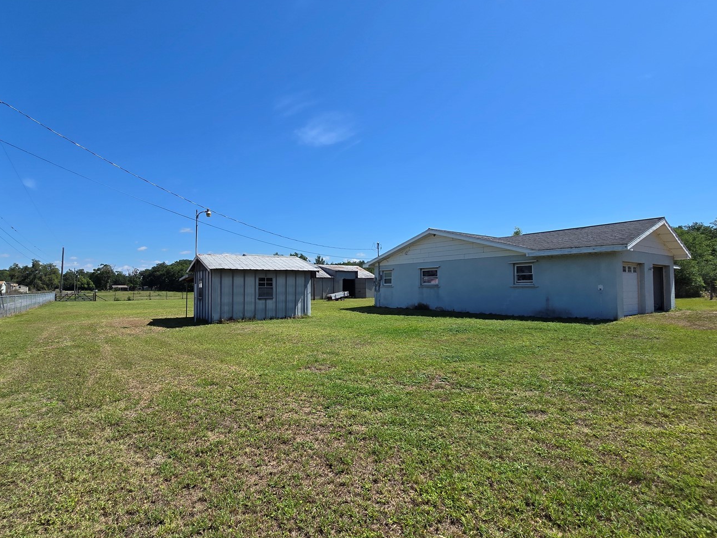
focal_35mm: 16
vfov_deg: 78.1
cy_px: 271
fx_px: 331
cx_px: 346
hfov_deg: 94.5
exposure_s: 1/3220
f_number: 2.2
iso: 50
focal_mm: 2.2
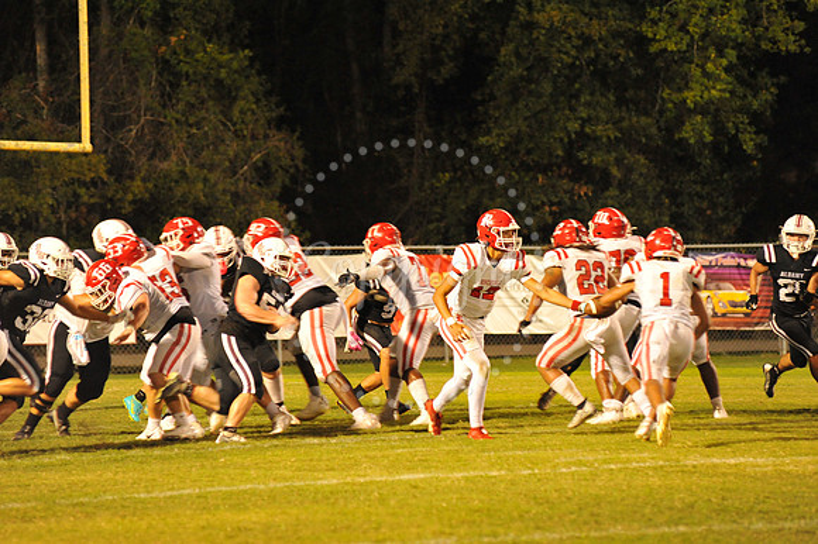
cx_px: 409
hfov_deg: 10.3
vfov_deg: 6.9
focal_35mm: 200
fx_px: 4542
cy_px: 272
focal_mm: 200
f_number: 5
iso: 5000
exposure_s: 1/160
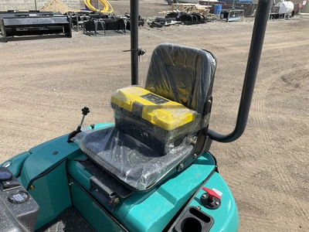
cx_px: 154
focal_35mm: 29
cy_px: 116
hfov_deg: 61.7
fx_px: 259
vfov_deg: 48.2
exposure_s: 1/1626
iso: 25
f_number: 1.8
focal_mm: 3
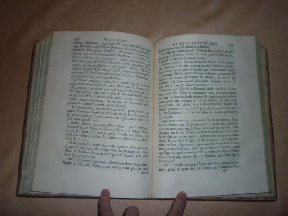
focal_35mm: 32
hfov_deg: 56.8
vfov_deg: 44.2
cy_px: 108
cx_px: 144
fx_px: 266
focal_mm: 5.2
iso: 100
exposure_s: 1/30
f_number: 3.3
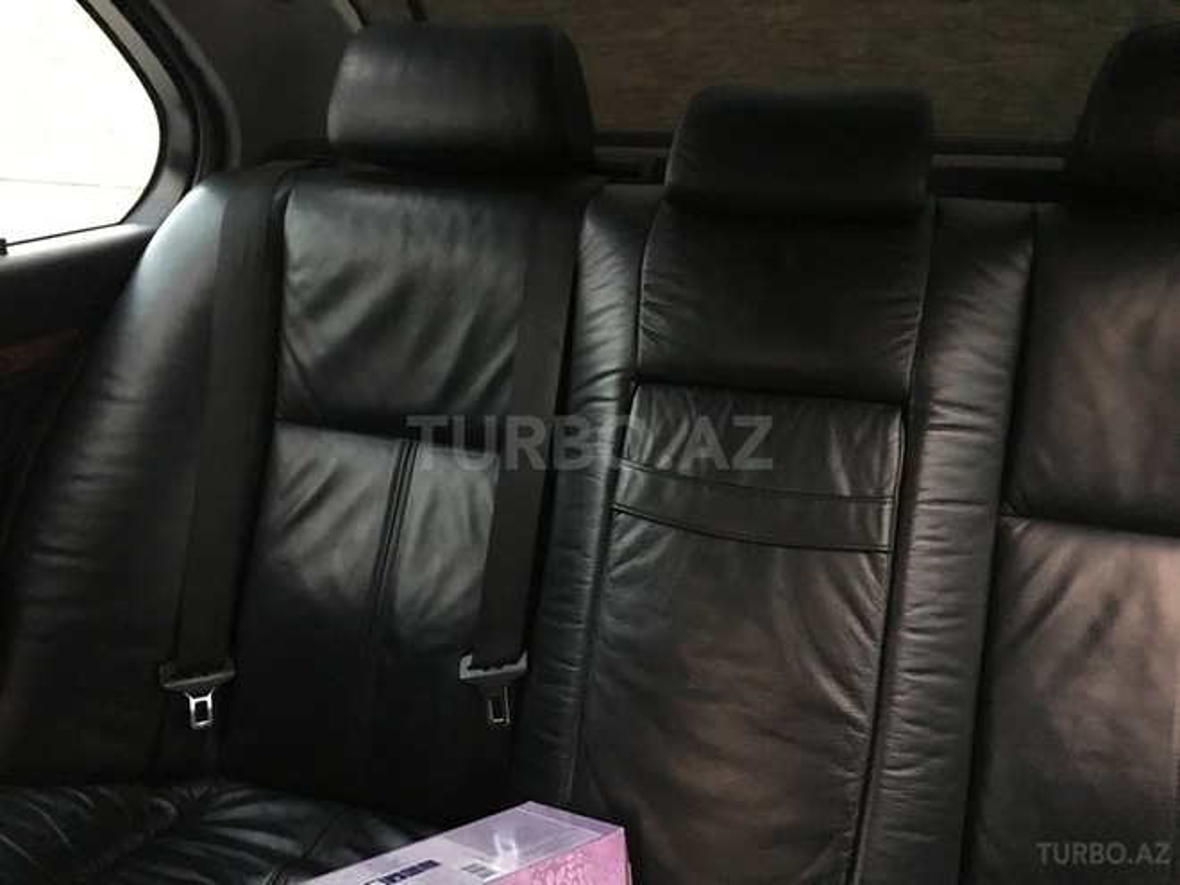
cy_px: 442
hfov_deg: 61.7
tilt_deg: -19.5
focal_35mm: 29
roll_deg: -1.4
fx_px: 989
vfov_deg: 48.2
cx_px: 590
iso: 800
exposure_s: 1/17
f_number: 2.2
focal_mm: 4.15
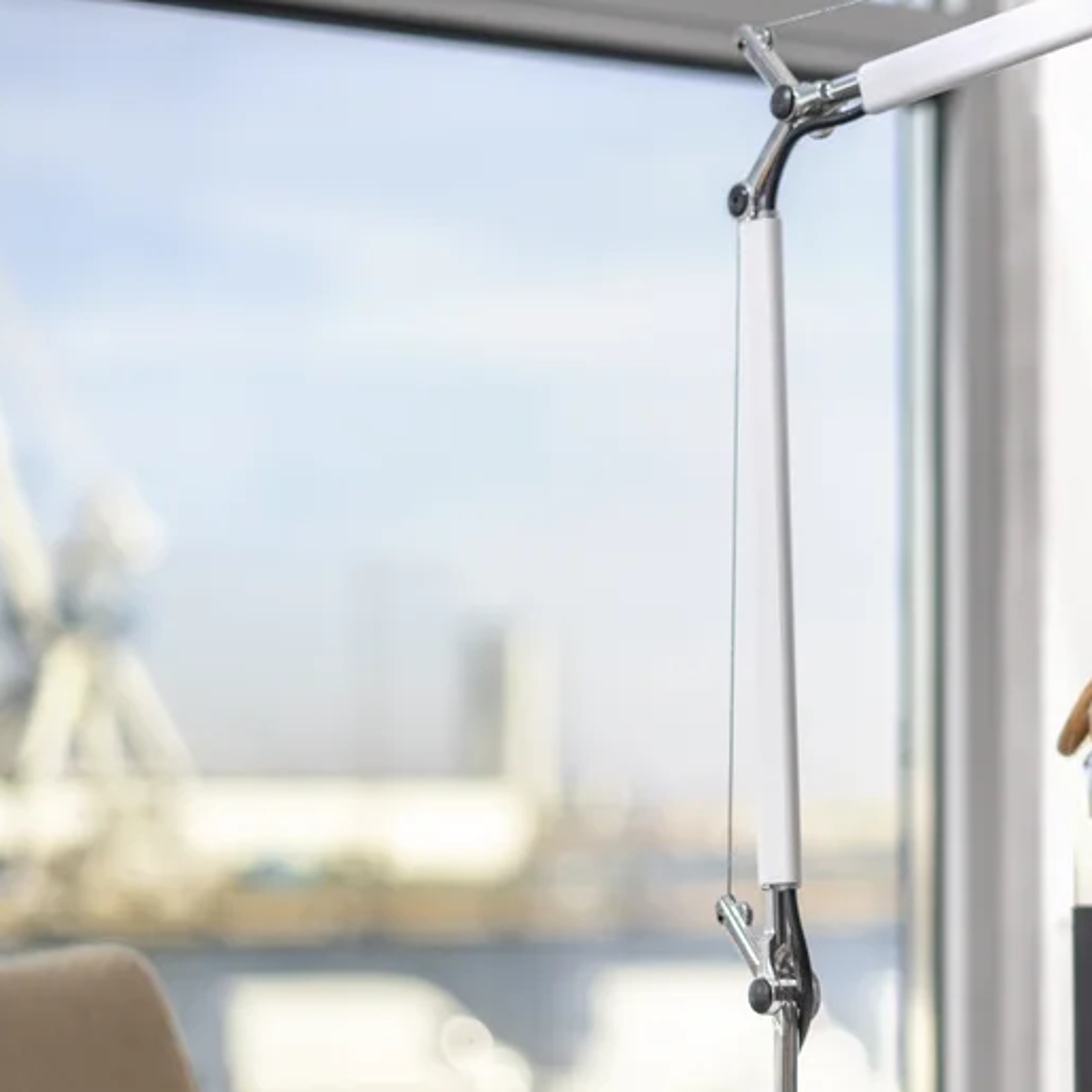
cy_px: 621
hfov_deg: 17.1
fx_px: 3533
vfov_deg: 17.6
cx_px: 1111
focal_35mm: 99
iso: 100
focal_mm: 50
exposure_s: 1/125
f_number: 1.8
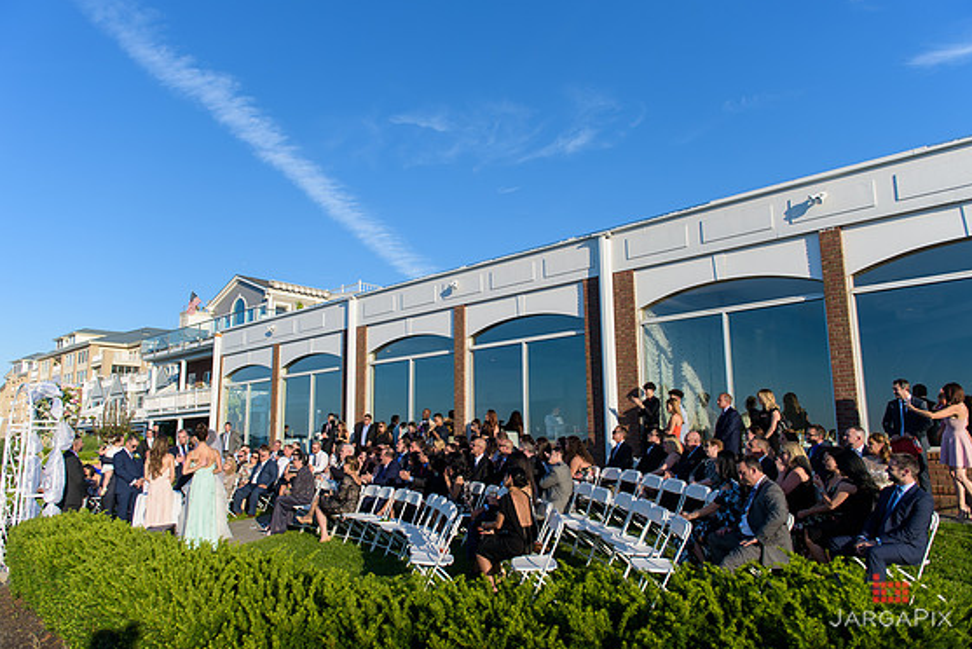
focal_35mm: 25
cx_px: 490
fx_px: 675
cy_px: 327
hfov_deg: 71.5
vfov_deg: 51.3
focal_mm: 24
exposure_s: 1/1600
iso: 200
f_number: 3.2
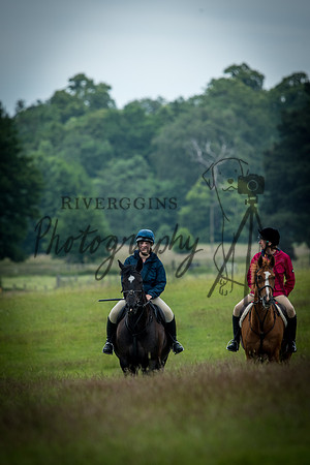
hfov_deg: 3.1
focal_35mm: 450
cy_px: 232
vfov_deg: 4.6
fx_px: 5812
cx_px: 155
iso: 400
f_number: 5
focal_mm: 300
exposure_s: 1/1250
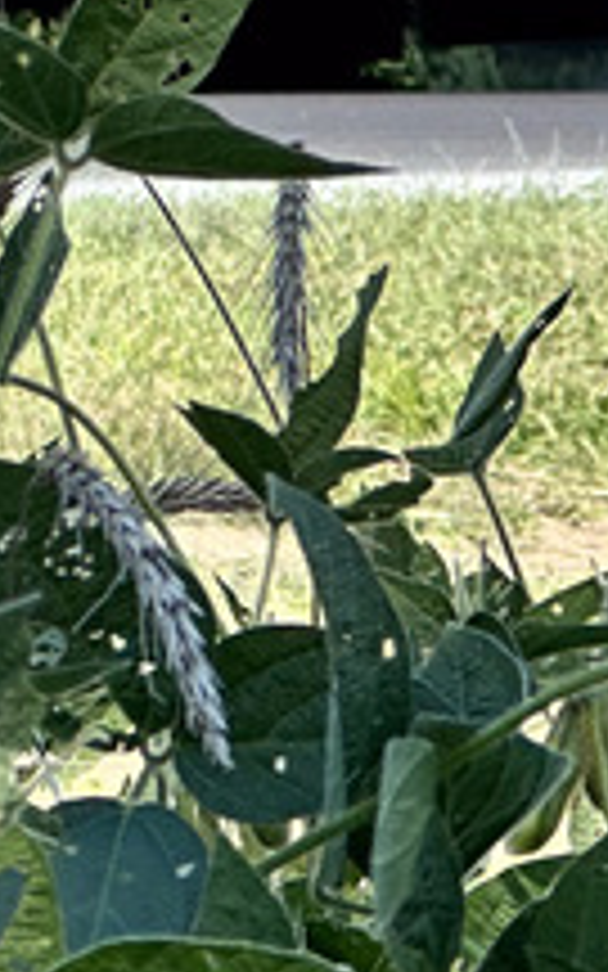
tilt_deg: +0.1
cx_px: -153
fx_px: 9014
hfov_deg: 3.9
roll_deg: -0.3
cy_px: 52
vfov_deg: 6.2
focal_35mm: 340
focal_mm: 9
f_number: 2.8
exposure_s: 1/277
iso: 32
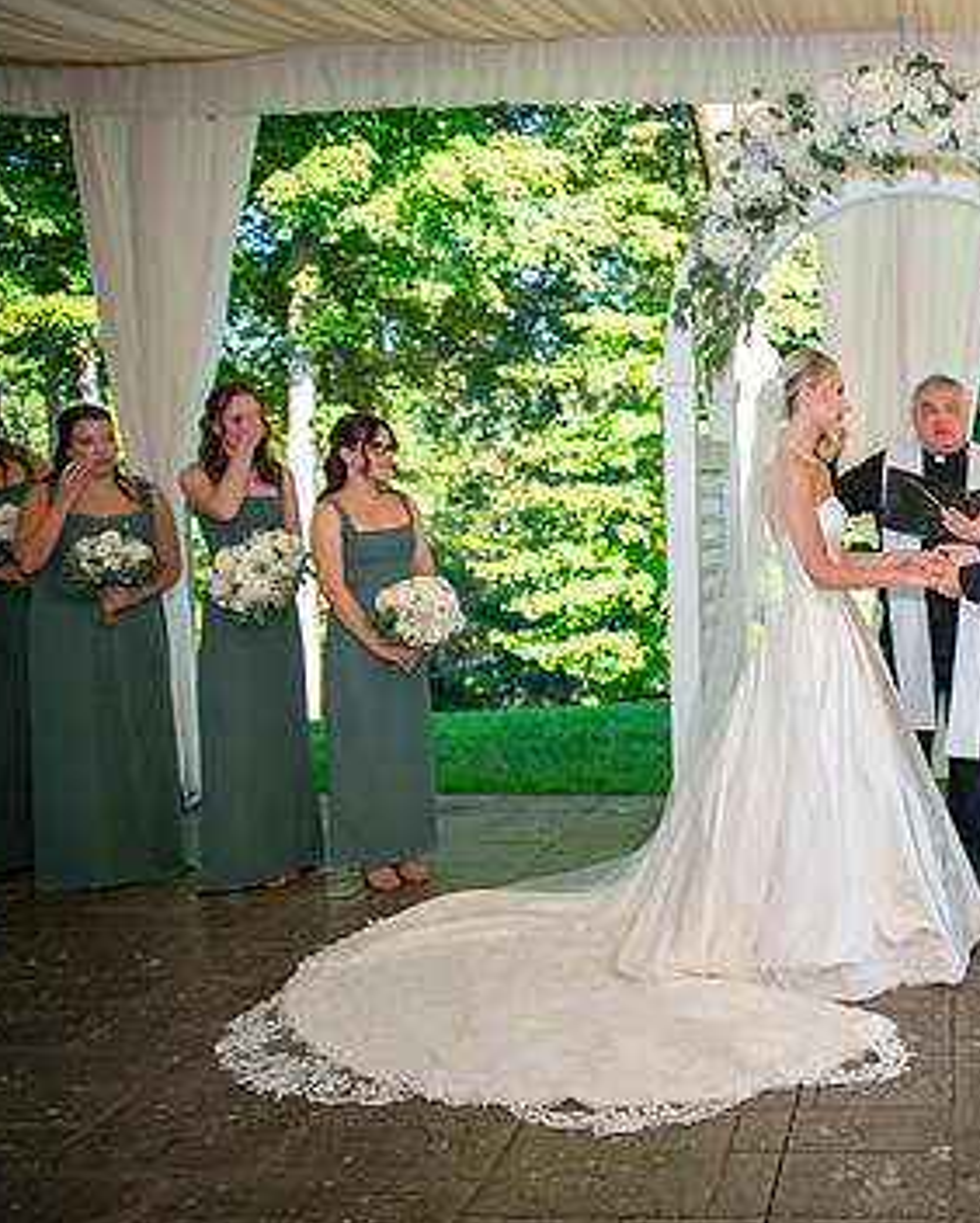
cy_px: 573
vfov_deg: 47.9
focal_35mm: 38
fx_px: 1377
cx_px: 959
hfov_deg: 35.7
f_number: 2.8
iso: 800
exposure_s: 1/1250
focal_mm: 24
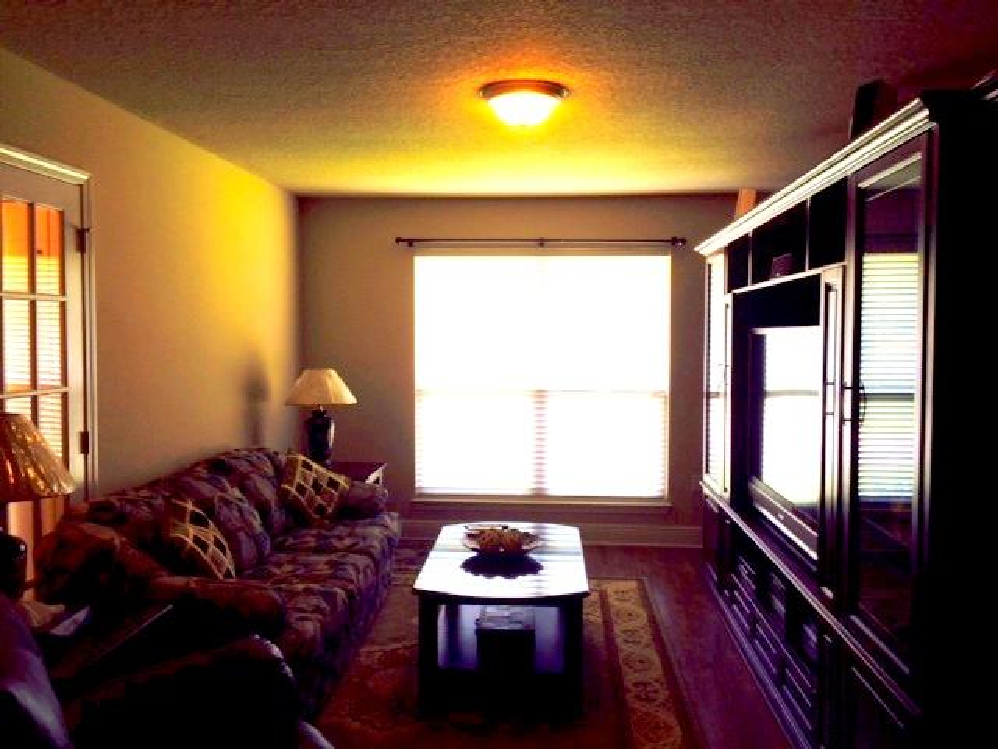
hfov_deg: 60.0
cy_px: 374
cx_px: 499
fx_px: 865
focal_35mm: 30
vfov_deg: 46.8
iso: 40
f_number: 2.2
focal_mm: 4.12
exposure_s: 1/60
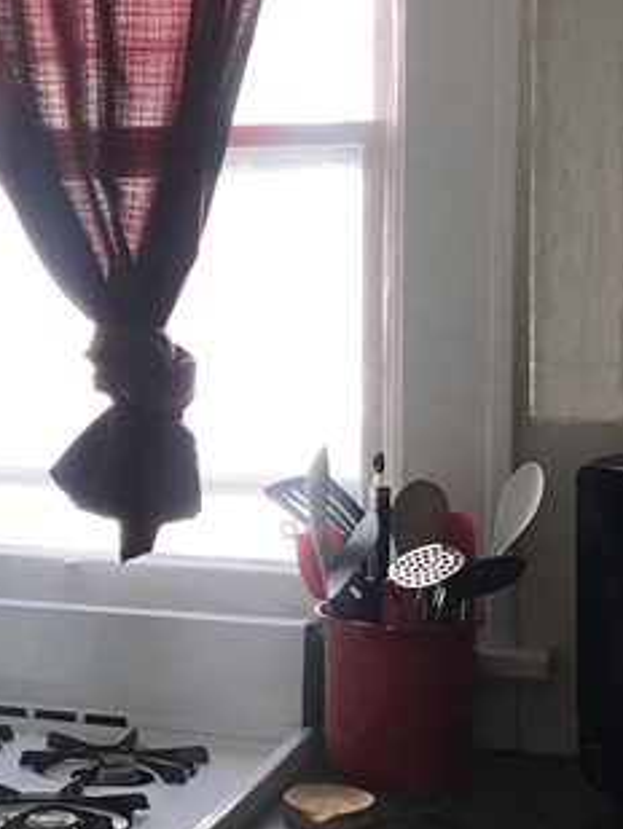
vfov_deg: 22.5
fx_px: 2086
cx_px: -193
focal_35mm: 87
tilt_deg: -0.7
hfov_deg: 16.1
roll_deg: +0.6
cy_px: 341
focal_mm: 3.99
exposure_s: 1/40
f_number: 1.8
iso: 20
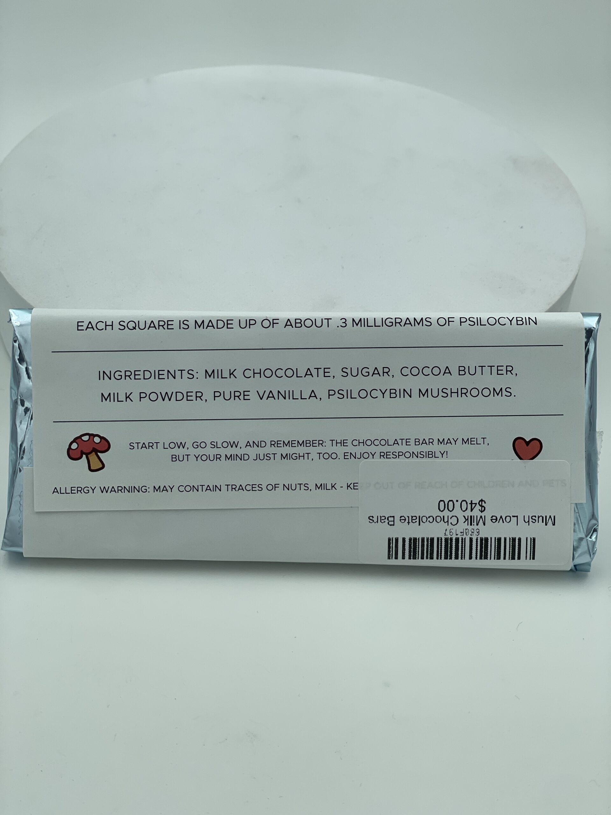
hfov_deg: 28.0
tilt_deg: -36.3
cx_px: 306
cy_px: 408
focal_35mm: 52
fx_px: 1224
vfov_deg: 36.8
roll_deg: -2.1
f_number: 2
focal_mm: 6
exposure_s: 1/705
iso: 25
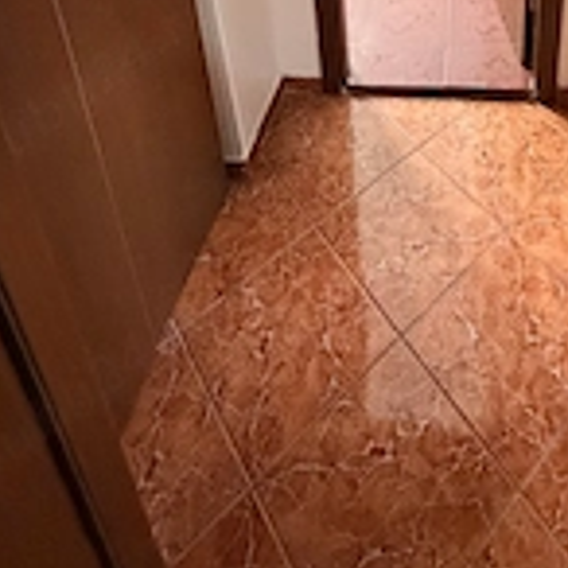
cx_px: 471
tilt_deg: -22.5
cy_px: -171
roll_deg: -0.5
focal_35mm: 34
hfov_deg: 45.5
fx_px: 631
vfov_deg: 34.3
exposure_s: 1/50
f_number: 2.2
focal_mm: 2.22
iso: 800
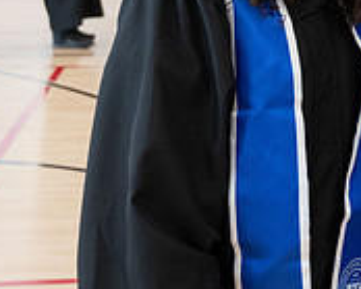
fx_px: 1399
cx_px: 503
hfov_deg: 14.0
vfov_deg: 11.6
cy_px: -38
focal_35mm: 131
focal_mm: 34.5
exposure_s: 1/200
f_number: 4
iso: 1600
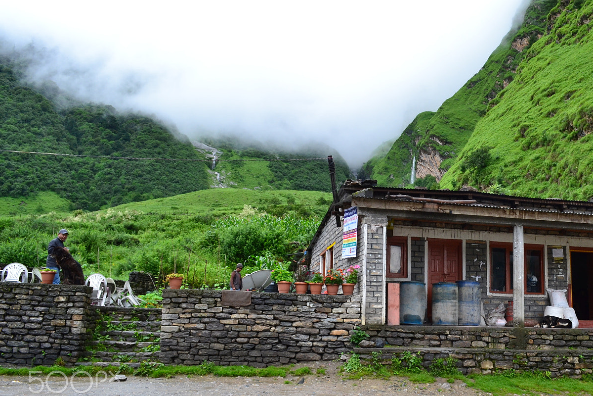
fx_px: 593
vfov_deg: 36.9
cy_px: 183
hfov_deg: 52.2
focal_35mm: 36
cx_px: 393
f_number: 9
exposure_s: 1/100
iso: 400
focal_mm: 18
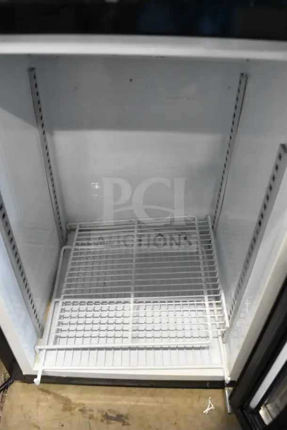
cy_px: 215
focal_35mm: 30
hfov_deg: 43.6
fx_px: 359
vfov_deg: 61.9
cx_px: 144
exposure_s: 1/100
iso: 6400
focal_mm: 20
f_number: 5
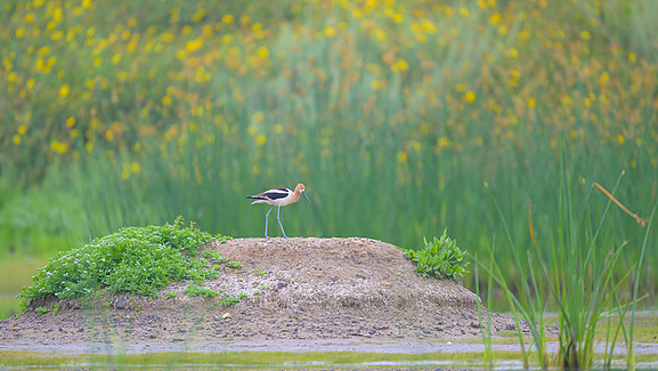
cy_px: 199
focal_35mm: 589
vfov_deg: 2.1
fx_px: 10280
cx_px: 328
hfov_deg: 3.7
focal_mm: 560
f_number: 4
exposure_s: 1/640
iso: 800
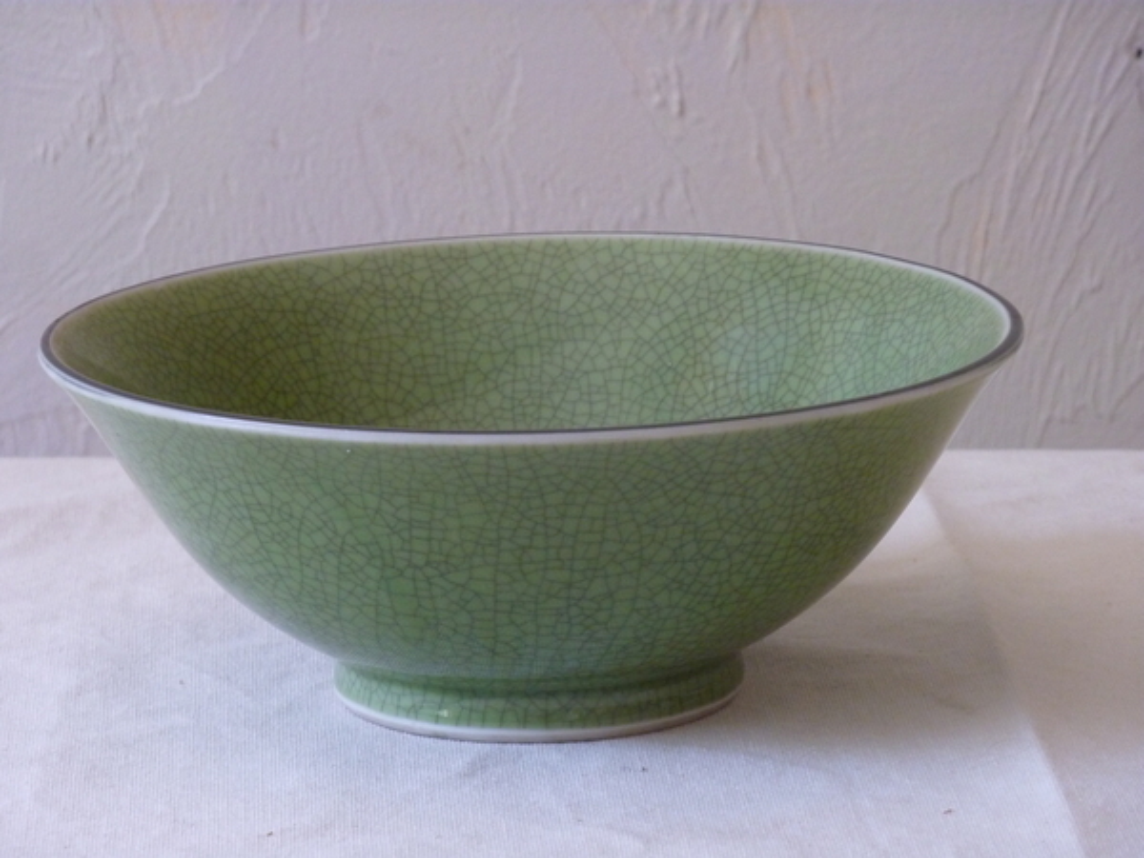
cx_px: 572
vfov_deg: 8.8
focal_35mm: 169
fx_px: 5585
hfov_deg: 11.7
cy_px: 429
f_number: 4.5
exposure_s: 1/40
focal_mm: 27.8
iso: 400
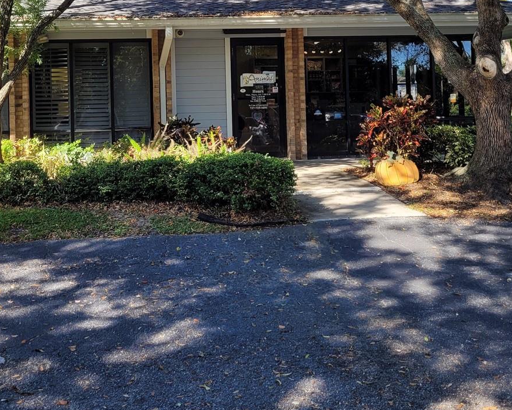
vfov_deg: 32.0
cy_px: 93
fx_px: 697
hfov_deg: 40.1
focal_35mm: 46
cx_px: 191
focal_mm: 5.4
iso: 40
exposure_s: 1/525
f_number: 1.8
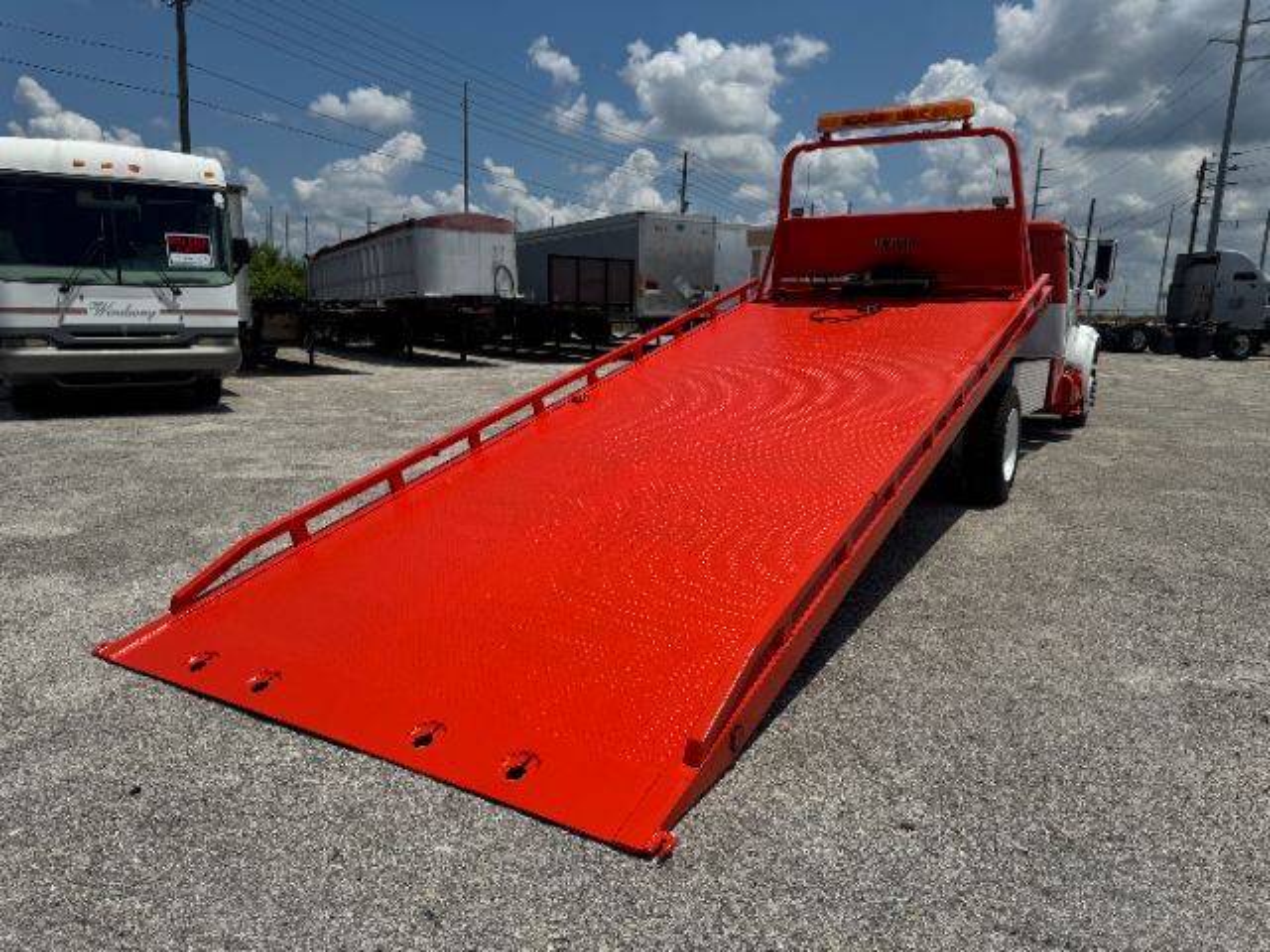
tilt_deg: -11.1
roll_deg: -2.7
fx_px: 881
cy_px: 476
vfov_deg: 56.8
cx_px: 635
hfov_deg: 71.6
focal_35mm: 24
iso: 80
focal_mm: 6.76
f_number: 1.78
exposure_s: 1/10417
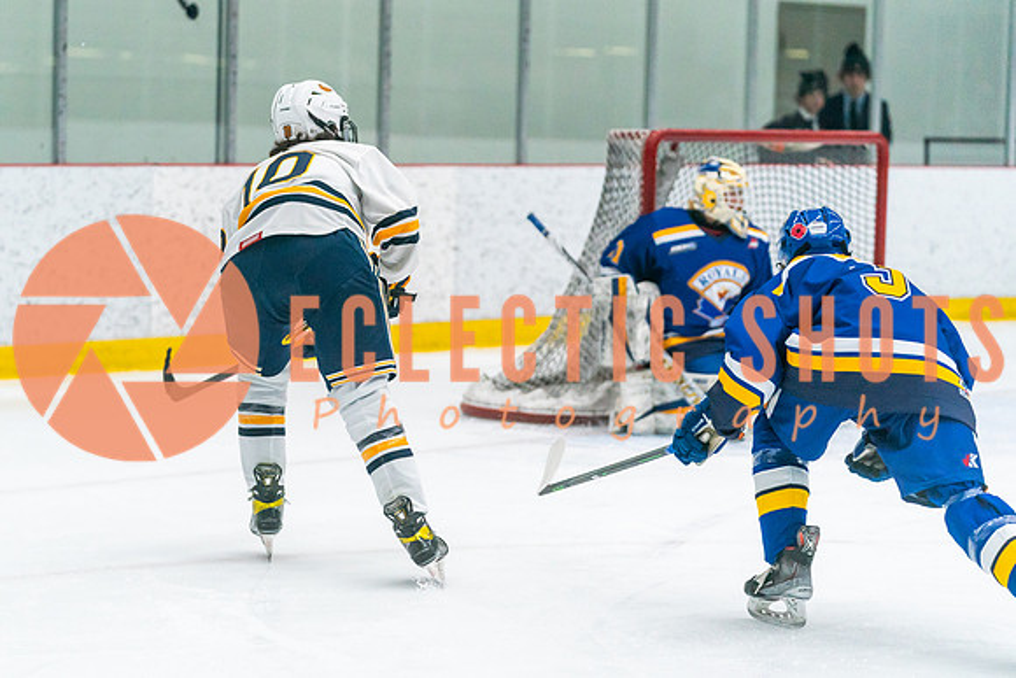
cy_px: 364
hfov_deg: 17.1
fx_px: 3371
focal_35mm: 119
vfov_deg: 11.5
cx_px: 390
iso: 3200
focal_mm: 97
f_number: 2.8
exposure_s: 1/1250
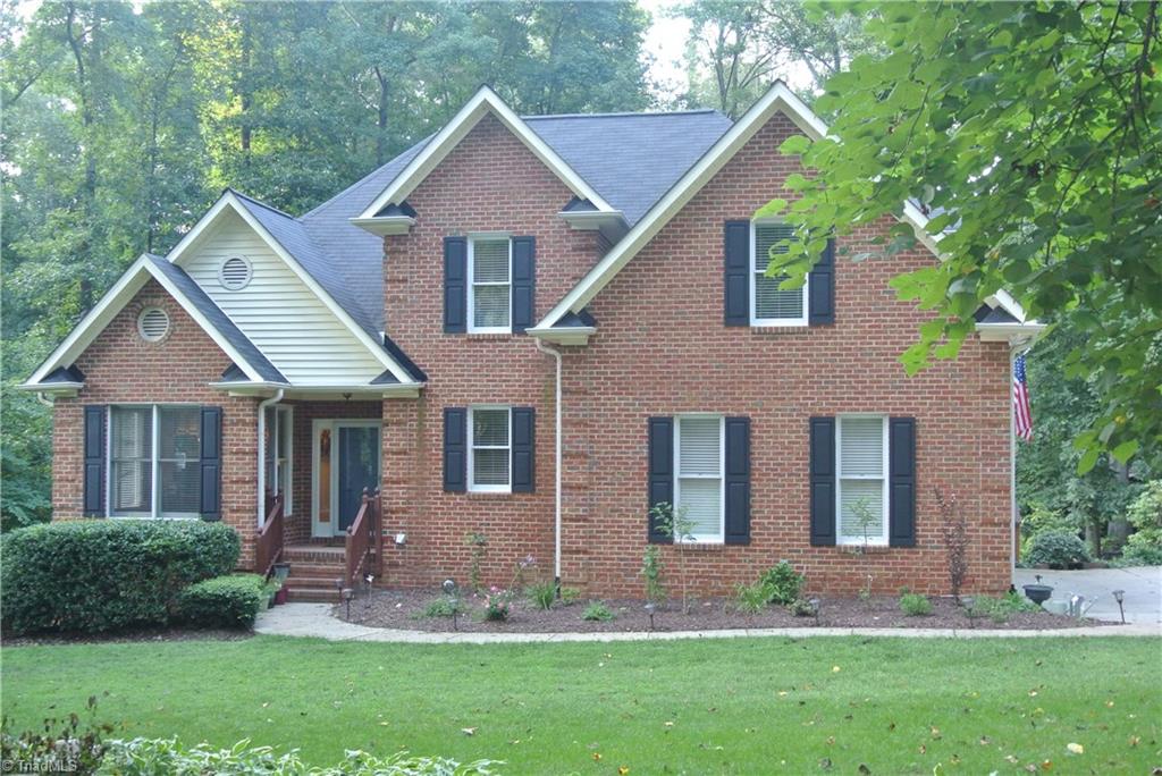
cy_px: 388
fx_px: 1292
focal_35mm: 40
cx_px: 581
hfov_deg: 48.4
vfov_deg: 33.4
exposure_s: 1/60
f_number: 4.2
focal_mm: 15.1
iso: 640
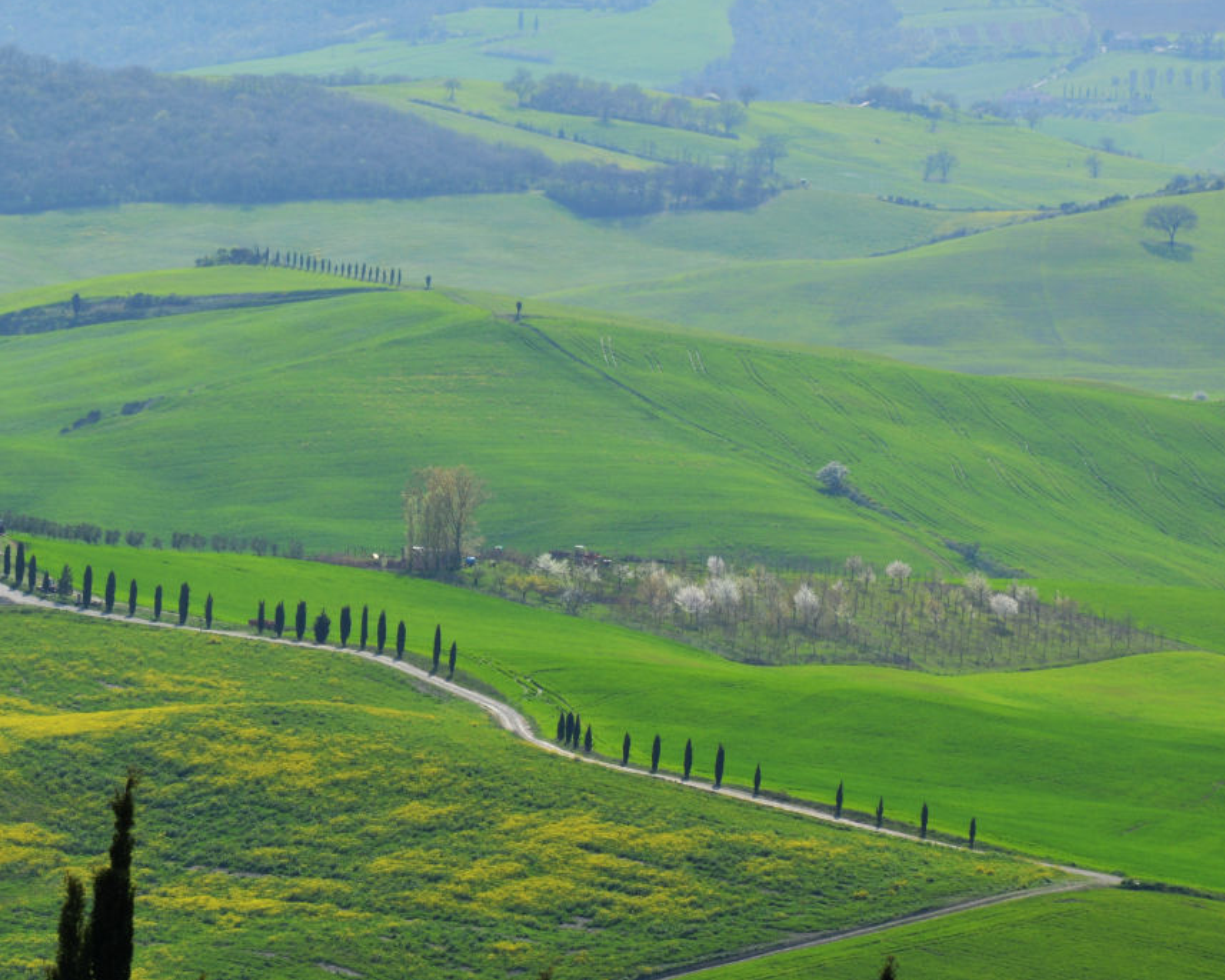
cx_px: 23
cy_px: 468
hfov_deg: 6.9
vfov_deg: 5.5
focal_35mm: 279
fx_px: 10121
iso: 100
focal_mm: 85
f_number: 8
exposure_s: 1/250
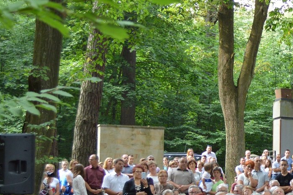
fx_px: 862
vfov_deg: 12.9
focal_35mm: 106
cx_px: 354
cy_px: 107
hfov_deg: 18.3
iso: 400
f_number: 4.2
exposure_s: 1/40
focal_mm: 26
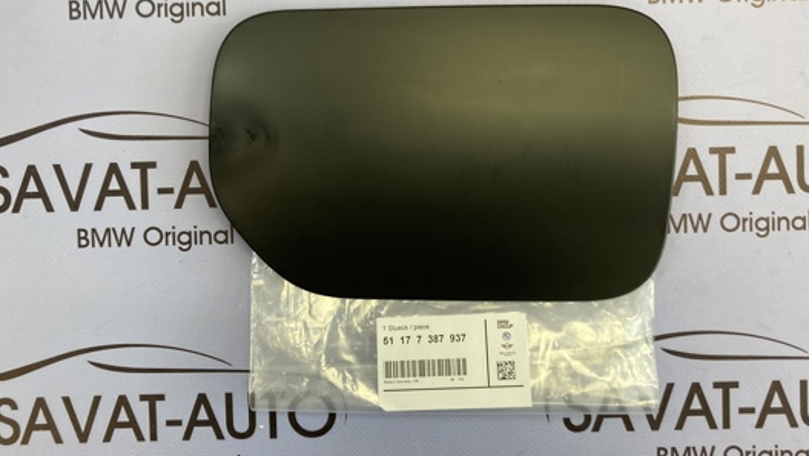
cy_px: 188
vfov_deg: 32.0
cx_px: 436
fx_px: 794
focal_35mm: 37
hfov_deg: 53.9
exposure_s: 1/111
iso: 80
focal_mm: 3.99
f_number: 1.8
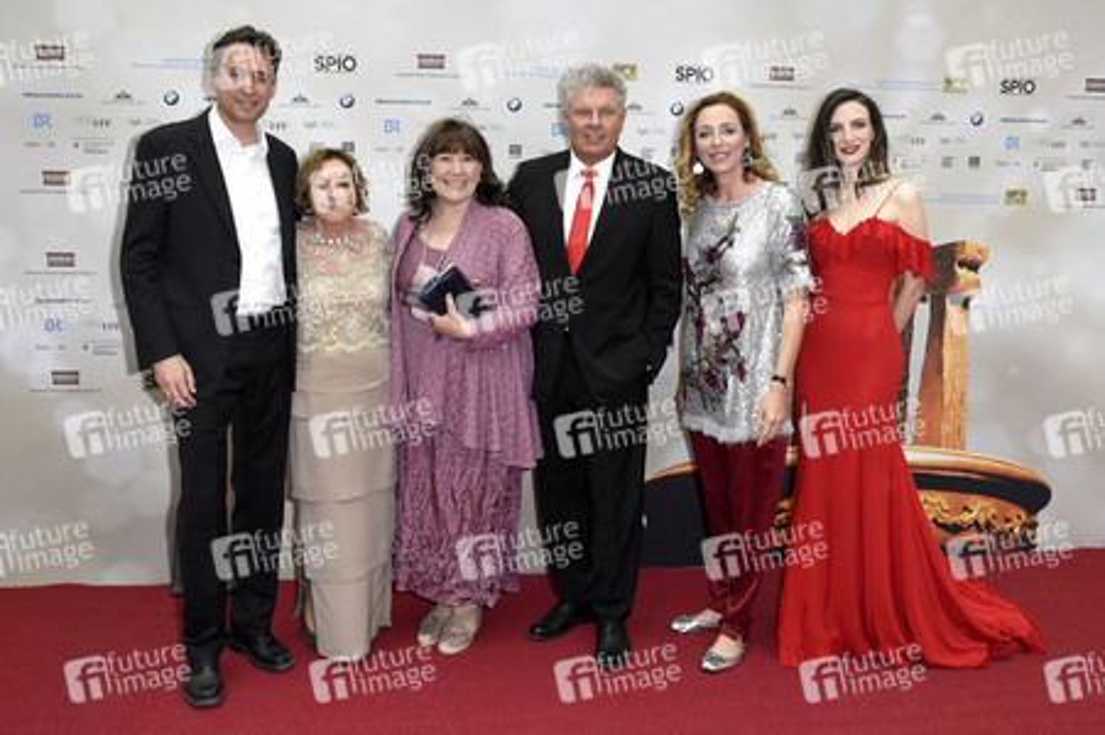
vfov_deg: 43.5
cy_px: 368
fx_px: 920
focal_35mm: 30
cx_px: 552
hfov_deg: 62.0
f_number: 6.3
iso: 1600
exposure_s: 1/160
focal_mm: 20
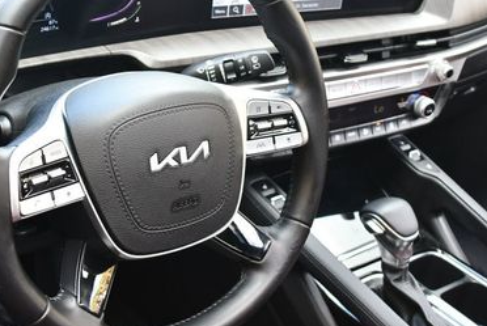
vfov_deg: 22.0
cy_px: 154
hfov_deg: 32.3
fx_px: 840
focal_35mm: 62
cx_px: 204
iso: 800
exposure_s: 1/250
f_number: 3.5
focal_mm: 18
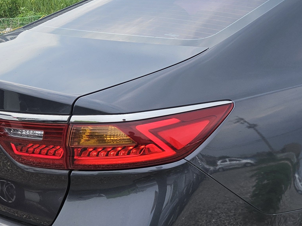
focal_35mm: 60
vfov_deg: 24.4
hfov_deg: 31.0
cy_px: 126
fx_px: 523
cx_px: 260
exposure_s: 1/1142
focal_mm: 5.4
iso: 25
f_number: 1.8
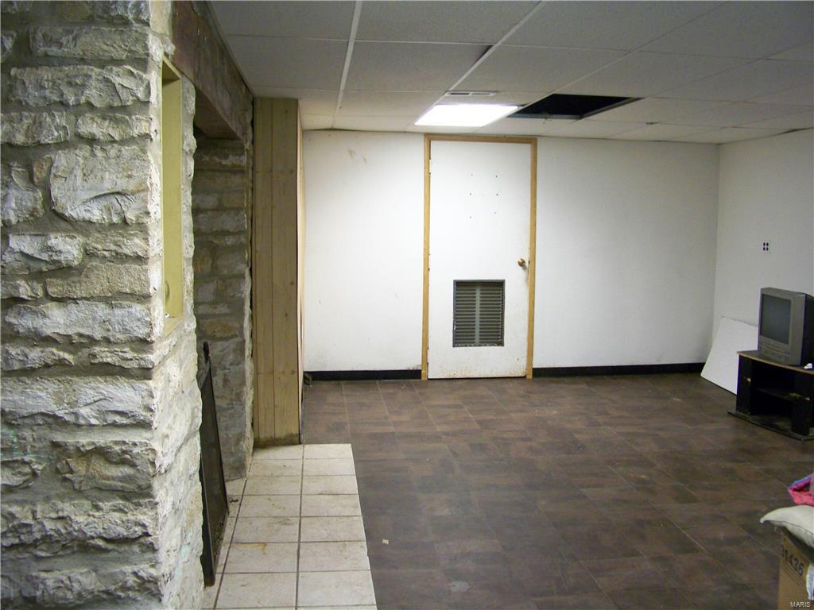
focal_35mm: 36
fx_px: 847
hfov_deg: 51.4
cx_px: 407
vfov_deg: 39.7
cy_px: 305
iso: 200
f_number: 2.8
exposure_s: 1/30
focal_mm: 5.85
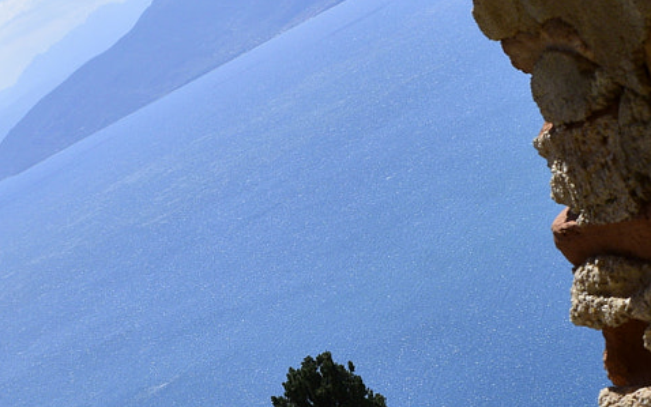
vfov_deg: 14.1
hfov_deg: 22.3
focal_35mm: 92
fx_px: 1633
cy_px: 384
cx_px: 150
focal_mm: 18
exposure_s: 1/500
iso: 200
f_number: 11
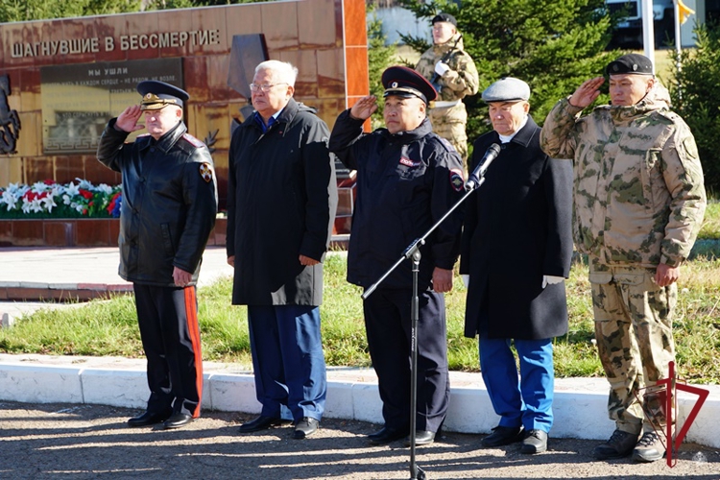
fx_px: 2070
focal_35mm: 104
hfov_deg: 19.7
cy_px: 240
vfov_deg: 13.2
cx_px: 360
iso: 100
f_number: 5.6
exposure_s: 1/125
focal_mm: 69
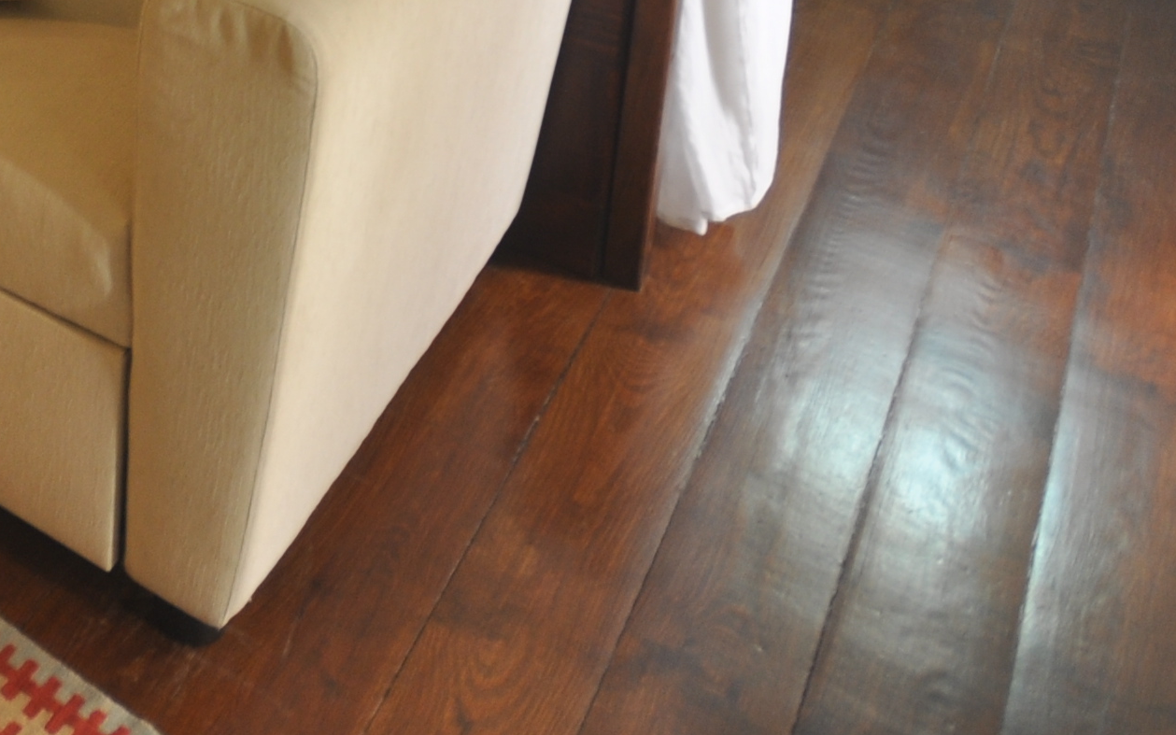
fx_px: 1667
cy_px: -570
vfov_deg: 19.2
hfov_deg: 29.3
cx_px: -444
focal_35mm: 52
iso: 200
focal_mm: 10
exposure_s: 1/2
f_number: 4
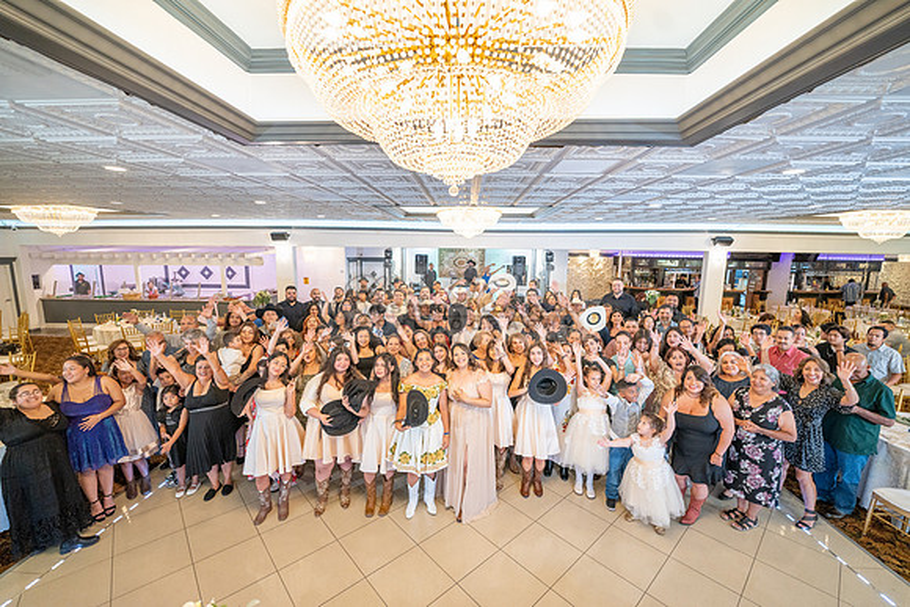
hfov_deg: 101.9
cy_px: 304
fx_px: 369
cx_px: 455
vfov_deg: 78.9
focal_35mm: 15
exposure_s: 1/125
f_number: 2.8
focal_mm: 14.6
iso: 1000
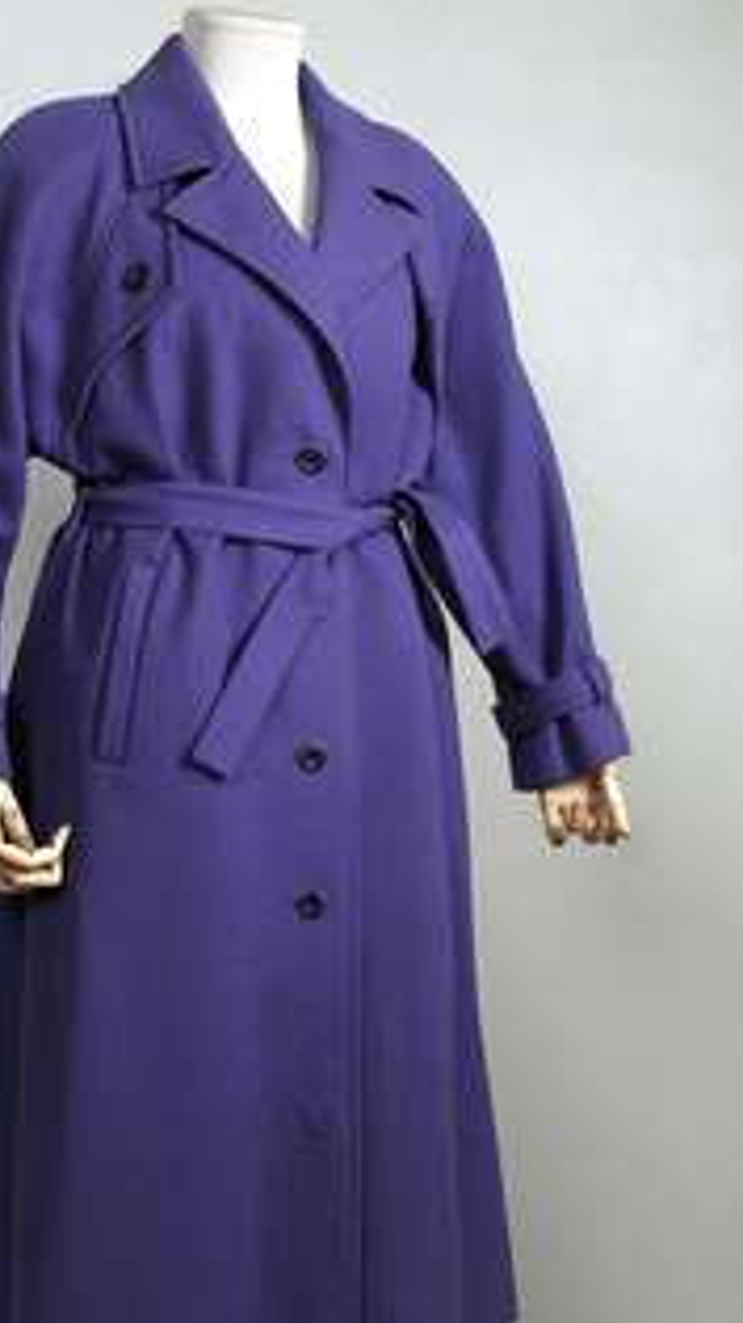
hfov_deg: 19.3
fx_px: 2173
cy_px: 733
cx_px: 233
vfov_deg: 33.8
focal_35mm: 62
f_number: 5
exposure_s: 1/50
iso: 320
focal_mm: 32
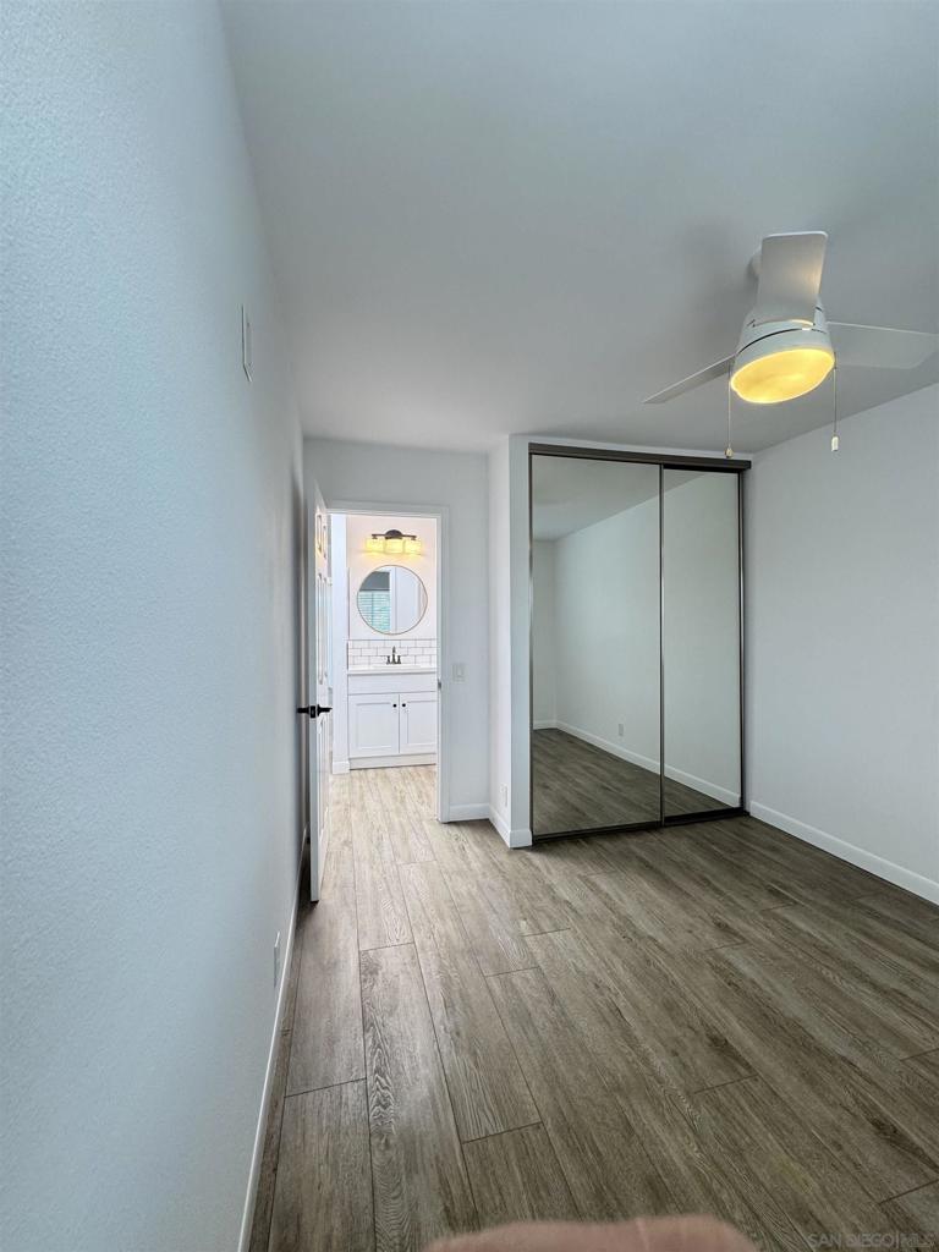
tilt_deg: -0.5
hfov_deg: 85.7
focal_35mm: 14
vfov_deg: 102.1
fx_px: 506
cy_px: 626
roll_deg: +0.4
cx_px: 470
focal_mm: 2.22
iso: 160
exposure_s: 1/120
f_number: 2.2
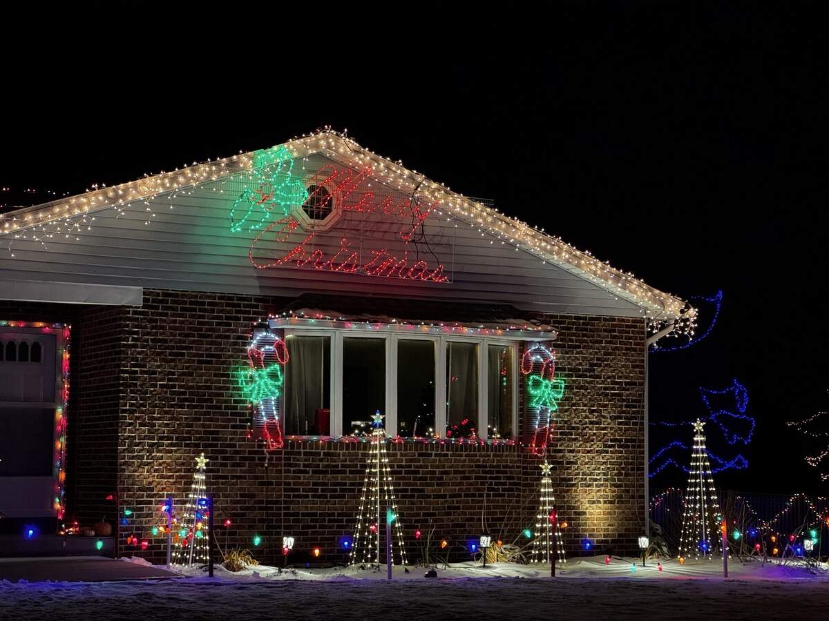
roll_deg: -0.5
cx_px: 414
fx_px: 1844
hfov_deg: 25.3
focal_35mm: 77
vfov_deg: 19.1
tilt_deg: +4.2
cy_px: 310
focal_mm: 9
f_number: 2.8
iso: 640
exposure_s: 1/40
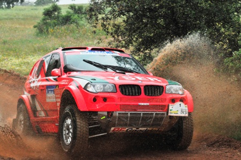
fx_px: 702
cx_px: 120
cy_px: 80
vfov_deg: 13.0
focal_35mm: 105
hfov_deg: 19.5
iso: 800
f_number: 4.5
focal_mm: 70
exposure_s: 1/1000
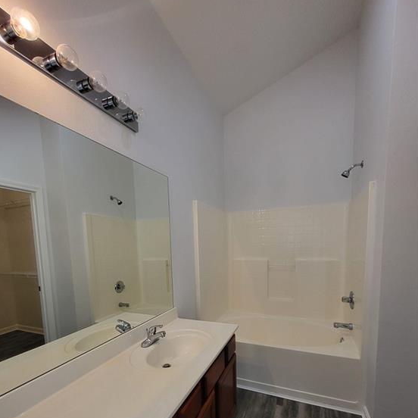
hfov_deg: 87.4
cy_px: 272
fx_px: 219
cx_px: 204
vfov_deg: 85.0
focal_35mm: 16
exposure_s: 1/60
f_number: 2.2
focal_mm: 1.74
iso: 250
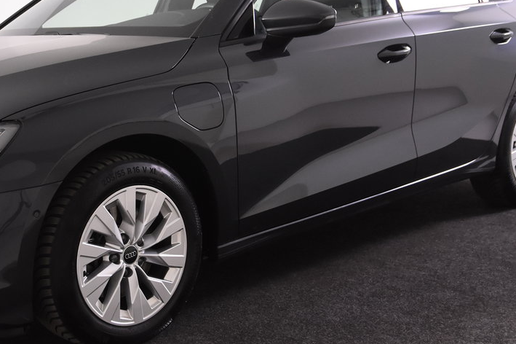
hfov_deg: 30.5
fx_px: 931
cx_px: 133
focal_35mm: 65
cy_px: 145
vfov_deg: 20.9
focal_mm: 24
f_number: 4
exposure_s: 1/60
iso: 1600
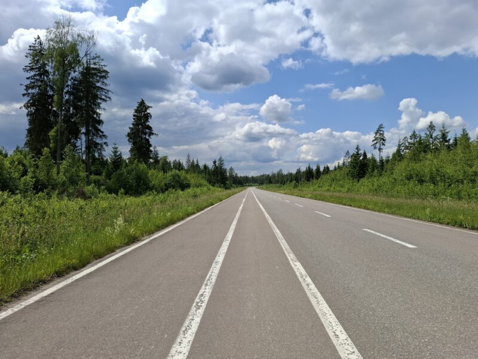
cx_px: 239
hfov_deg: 73.9
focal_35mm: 23
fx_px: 318
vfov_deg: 58.9
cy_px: 180
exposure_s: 1/2688
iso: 50
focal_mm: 5.54
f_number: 1.8
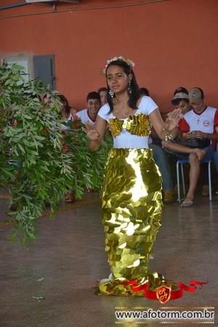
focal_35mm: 120
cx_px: 109
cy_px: 164
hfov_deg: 11.4
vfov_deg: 17.1
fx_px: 1090
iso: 400
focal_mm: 80
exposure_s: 1/200
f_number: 5.6
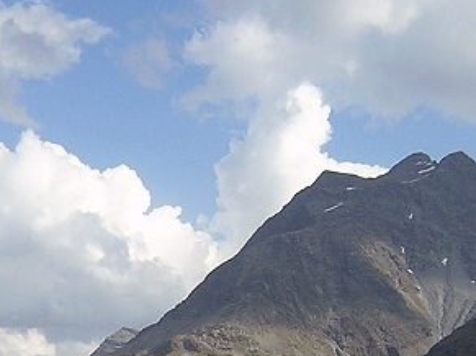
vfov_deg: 14.7
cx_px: 90
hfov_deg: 19.6
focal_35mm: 99
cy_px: 354
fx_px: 1361
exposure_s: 1/297
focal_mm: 4.7
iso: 100
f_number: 5.2
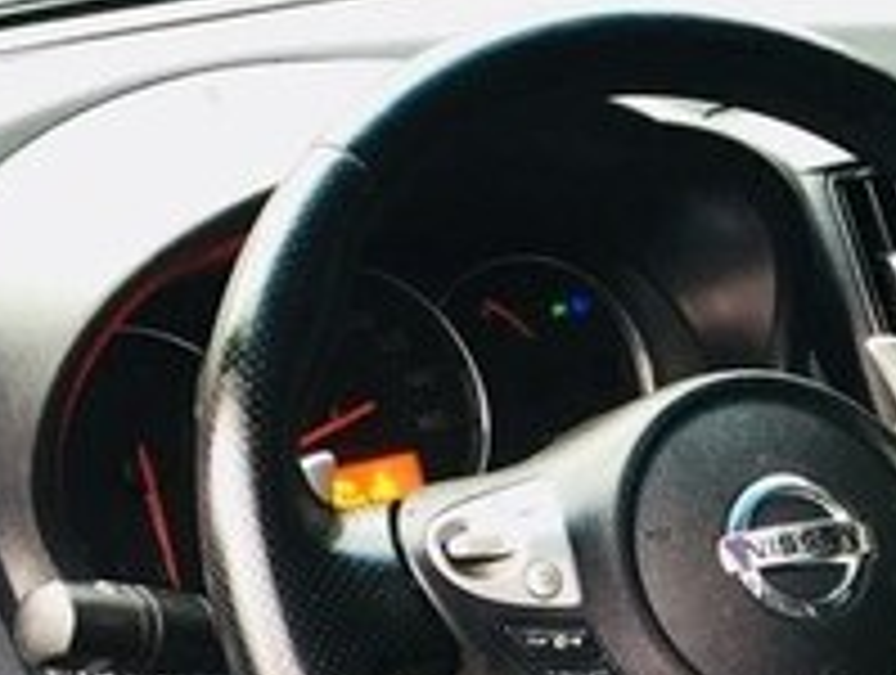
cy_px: 956
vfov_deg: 14.6
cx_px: 932
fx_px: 2489
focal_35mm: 96
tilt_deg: -30.1
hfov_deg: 19.7
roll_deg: -1.8
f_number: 2.2
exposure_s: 1/33
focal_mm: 4.15
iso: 160
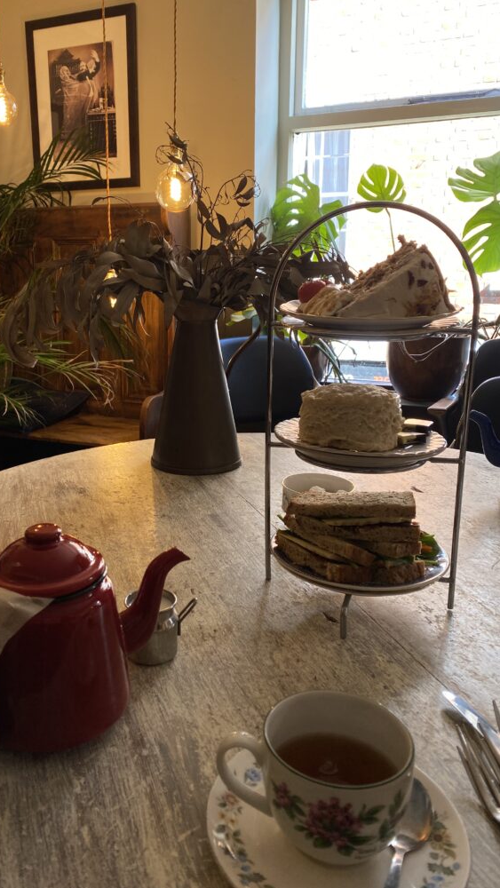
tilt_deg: -11.9
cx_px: 175
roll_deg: +0.9
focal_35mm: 29
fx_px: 683
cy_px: 440
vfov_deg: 66.1
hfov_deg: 39.8
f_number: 1.8
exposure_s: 1/100
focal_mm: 4.25
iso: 40
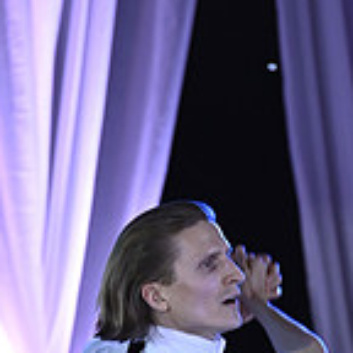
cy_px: 610
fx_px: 7926
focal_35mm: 687
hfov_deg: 2.6
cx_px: 266
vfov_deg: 2.5
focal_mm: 200
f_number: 5
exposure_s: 1/200
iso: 2000
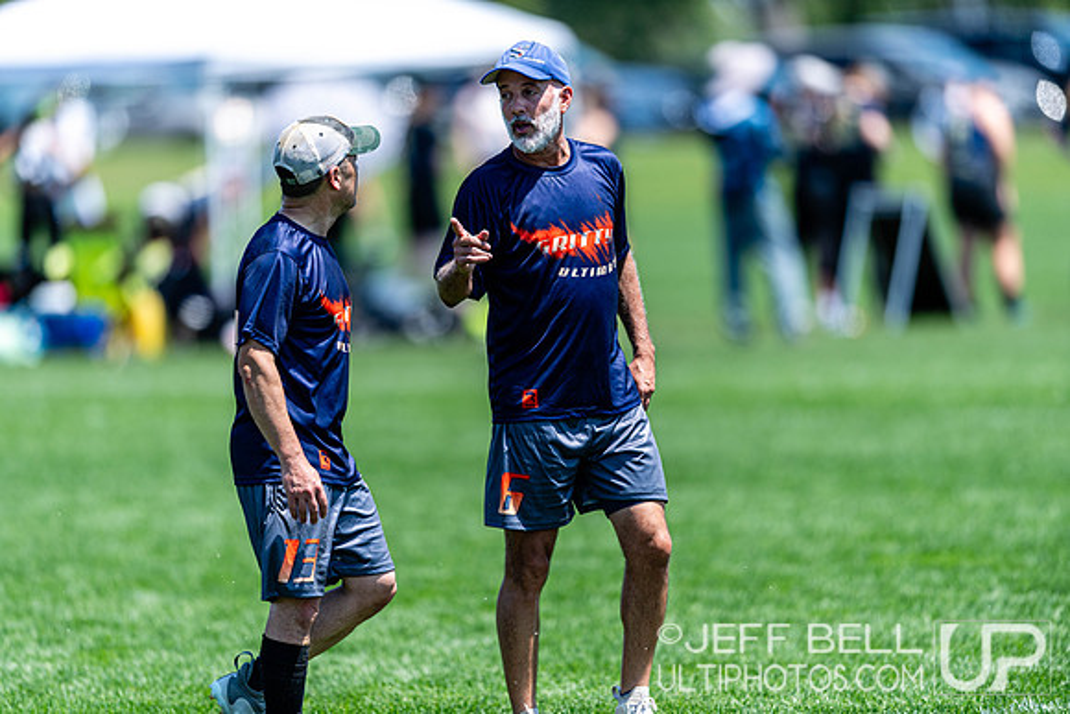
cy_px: 357
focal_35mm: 400
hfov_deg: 5.2
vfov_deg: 3.4
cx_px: 535
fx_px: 11891
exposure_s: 1/1000
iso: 100
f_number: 2.8
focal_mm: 400
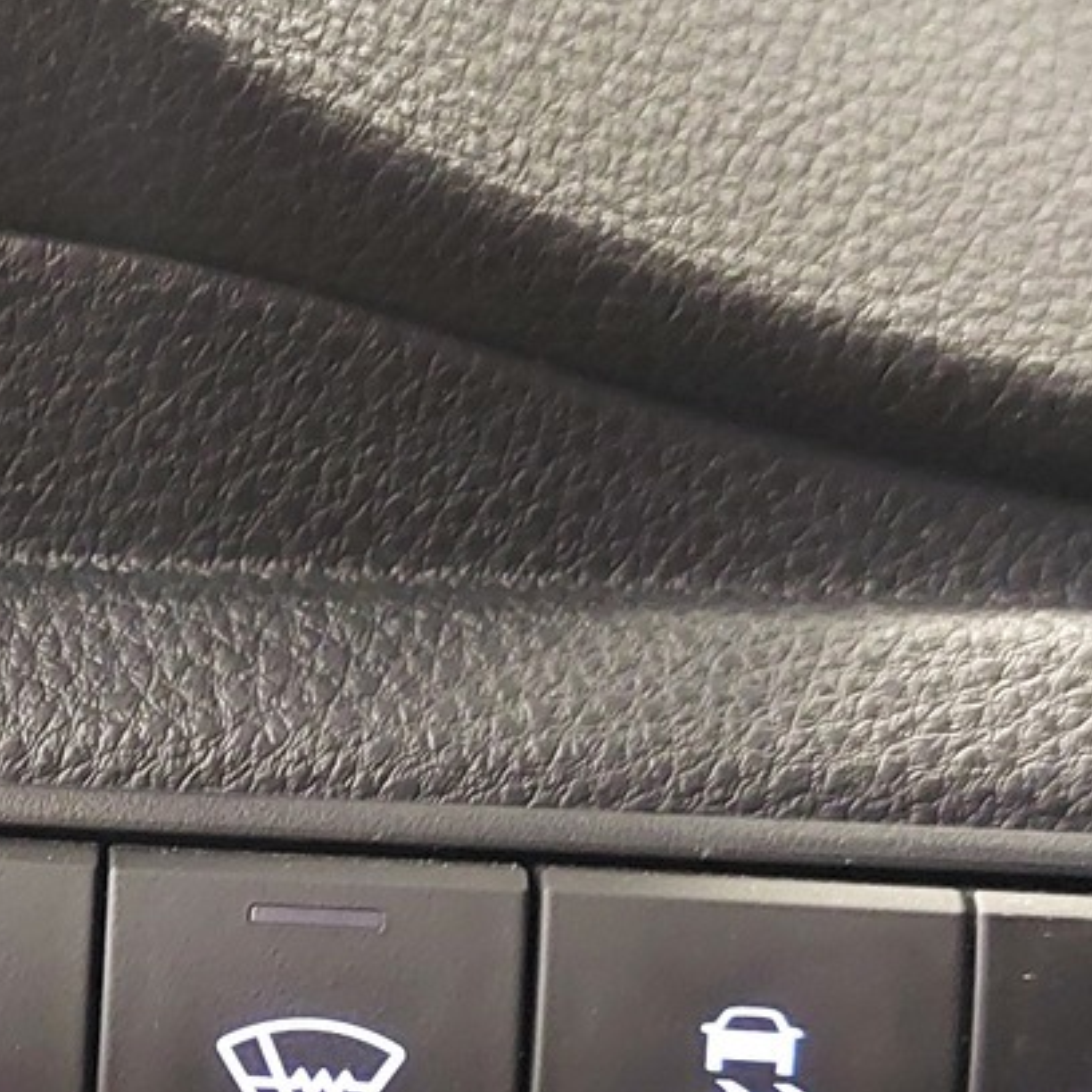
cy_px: 910
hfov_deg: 21.6
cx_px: 86
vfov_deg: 21.8
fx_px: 2784
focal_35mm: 78
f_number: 1.8
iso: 1250
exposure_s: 1/14
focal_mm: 5.23
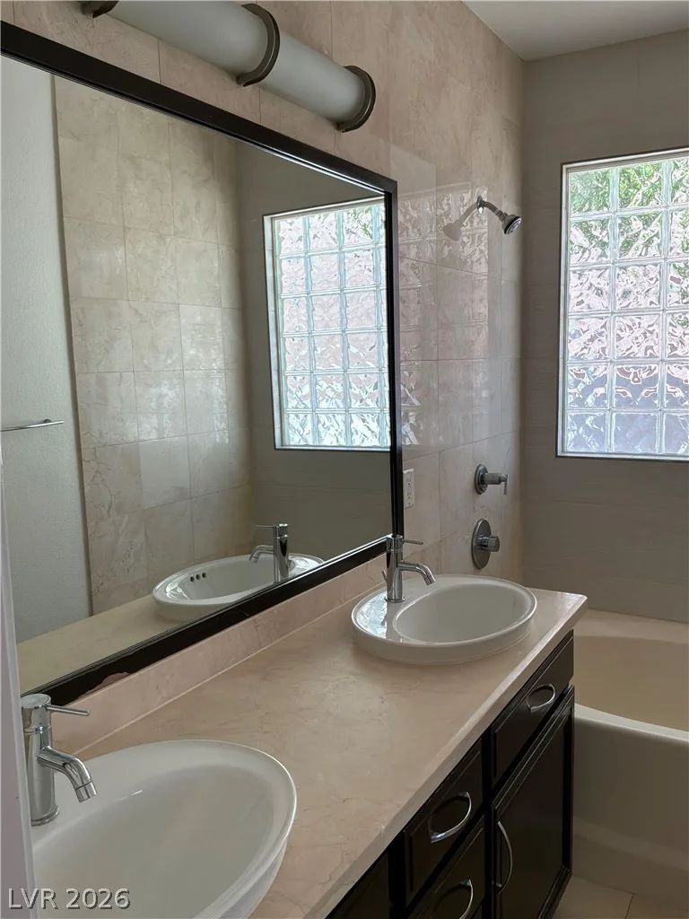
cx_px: 344
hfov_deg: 49.7
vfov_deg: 63.4
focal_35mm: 28
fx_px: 743
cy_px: 460
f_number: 1.8
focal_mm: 3
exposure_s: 1/169
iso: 50
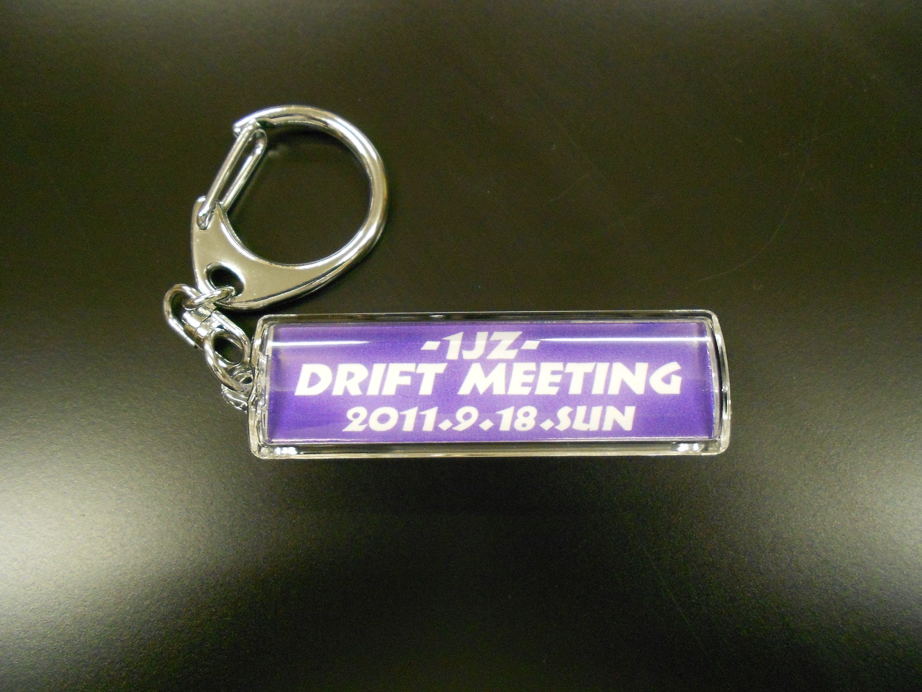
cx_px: 461
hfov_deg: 67.3
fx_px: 693
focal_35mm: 26
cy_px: 346
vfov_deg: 53.1
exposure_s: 1/13
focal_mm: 4.6
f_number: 3.2
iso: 400
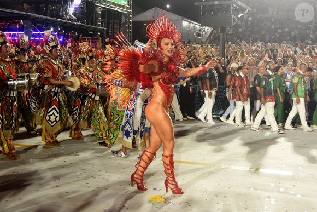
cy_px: 106
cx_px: 158
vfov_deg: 38.9
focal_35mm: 34
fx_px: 299
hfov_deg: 55.8
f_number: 4.5
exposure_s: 1/250
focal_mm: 34
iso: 2500
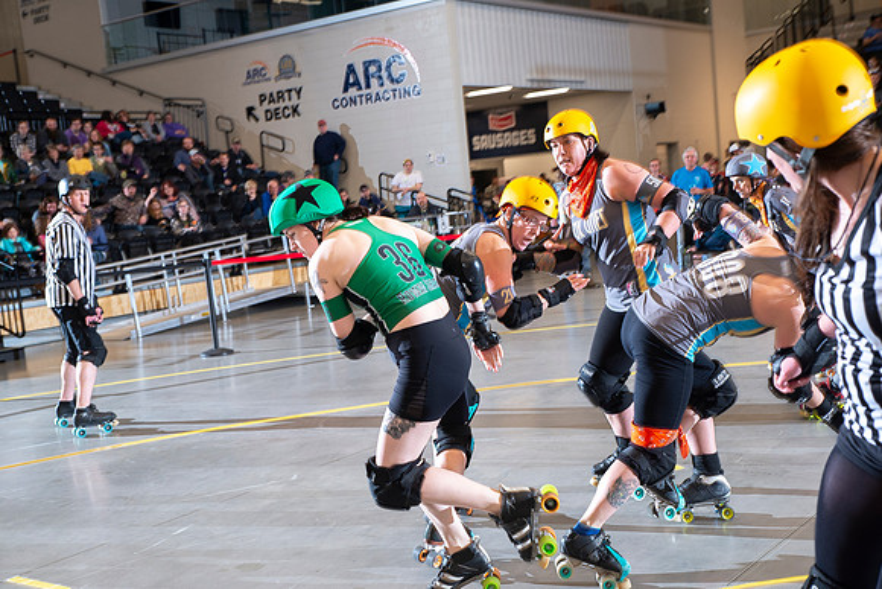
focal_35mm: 46
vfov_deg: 29.3
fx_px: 1127
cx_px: 441
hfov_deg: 42.7
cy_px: 294
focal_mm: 46
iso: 640
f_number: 5.6
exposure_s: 1/160
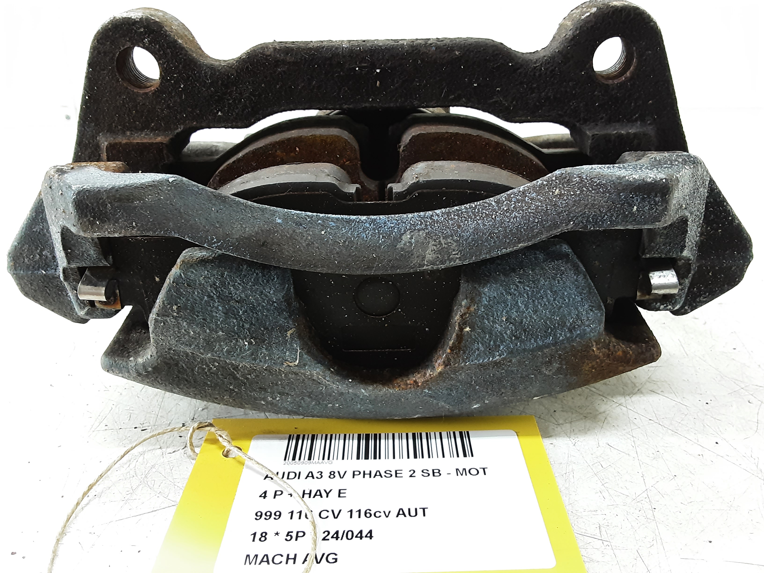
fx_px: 596
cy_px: 286
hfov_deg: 65.3
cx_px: 382
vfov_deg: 51.4
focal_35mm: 27
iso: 200
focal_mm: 2.91
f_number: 1.9
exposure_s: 1/25
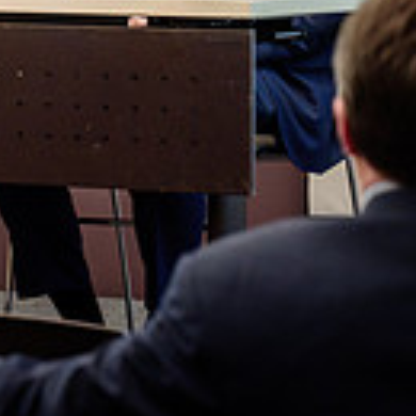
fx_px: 4732
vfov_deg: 5.0
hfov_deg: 4.8
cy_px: 19
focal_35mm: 348
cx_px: -760
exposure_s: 1/80
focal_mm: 70
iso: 1000
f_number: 2.8
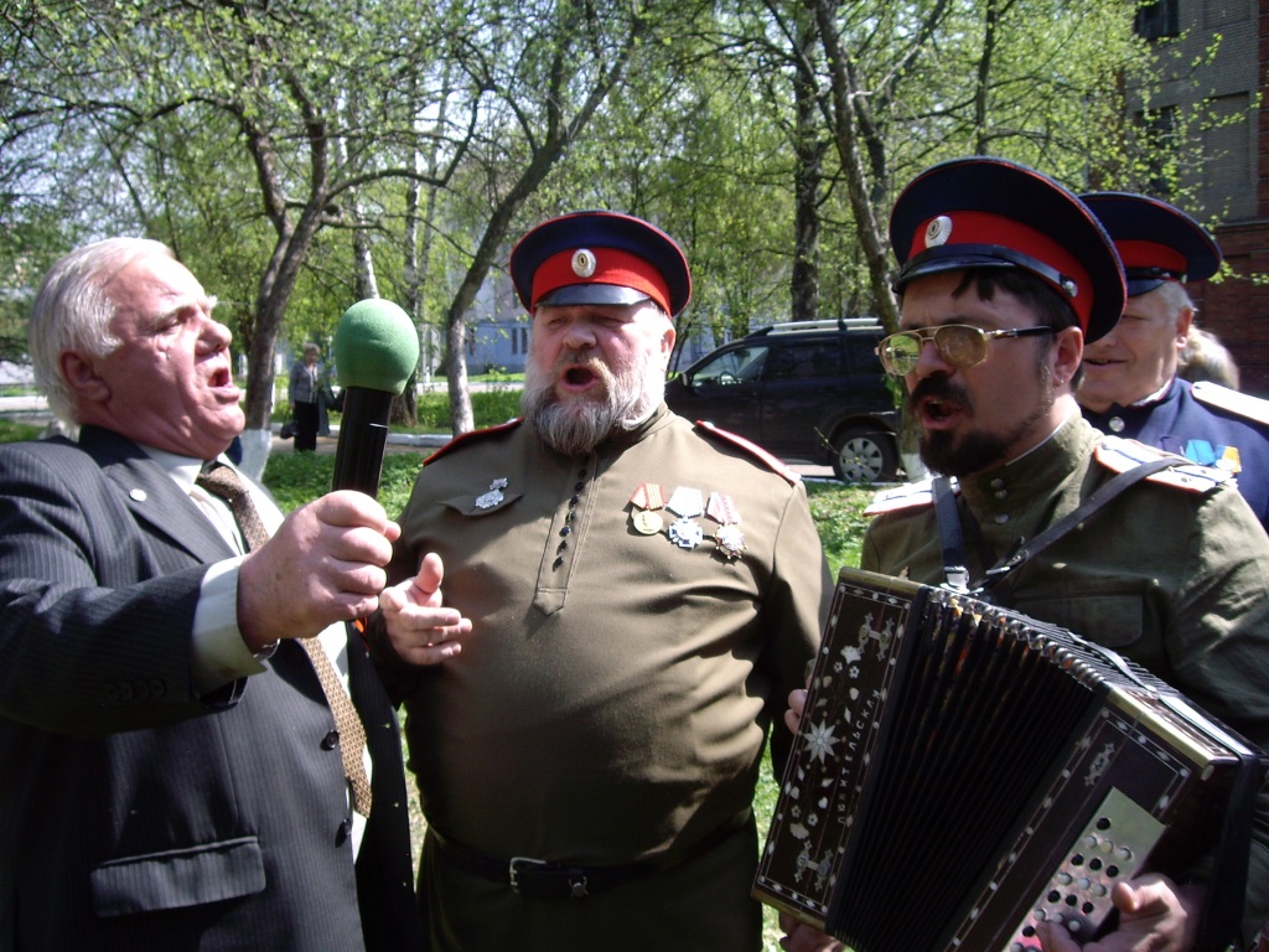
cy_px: 476
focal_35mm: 38
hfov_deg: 49.0
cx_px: 634
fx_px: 1393
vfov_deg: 37.7
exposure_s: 1/160
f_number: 4.3
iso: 64
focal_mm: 6.2
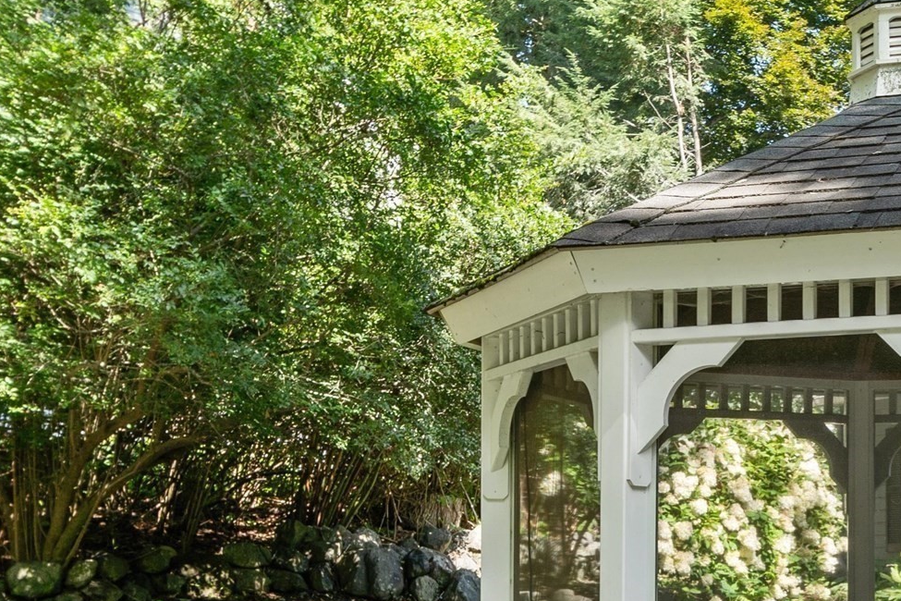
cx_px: 876
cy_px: 532
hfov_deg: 30.0
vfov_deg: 21.1
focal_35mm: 63
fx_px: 1577
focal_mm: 20
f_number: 8
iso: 160
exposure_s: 1/60
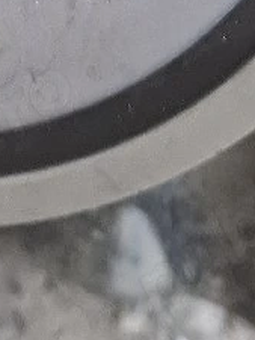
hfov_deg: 10.8
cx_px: 9
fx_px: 1335
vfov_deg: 11.4
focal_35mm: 136
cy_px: -537
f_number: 1.8
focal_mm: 5.54
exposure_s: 1/100
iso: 320
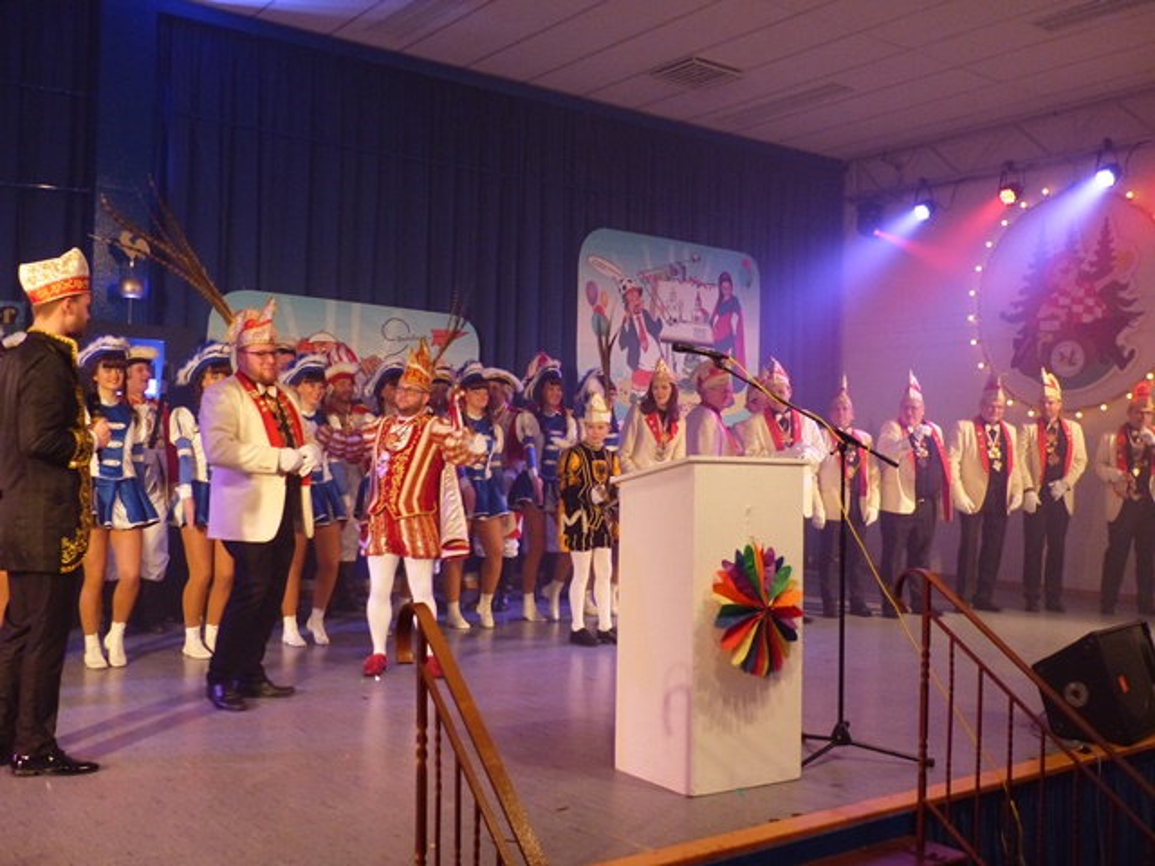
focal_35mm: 35
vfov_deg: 40.7
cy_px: 433
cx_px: 578
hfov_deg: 52.6
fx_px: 1168
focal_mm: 6.3
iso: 500
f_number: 2.8
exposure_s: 1/60
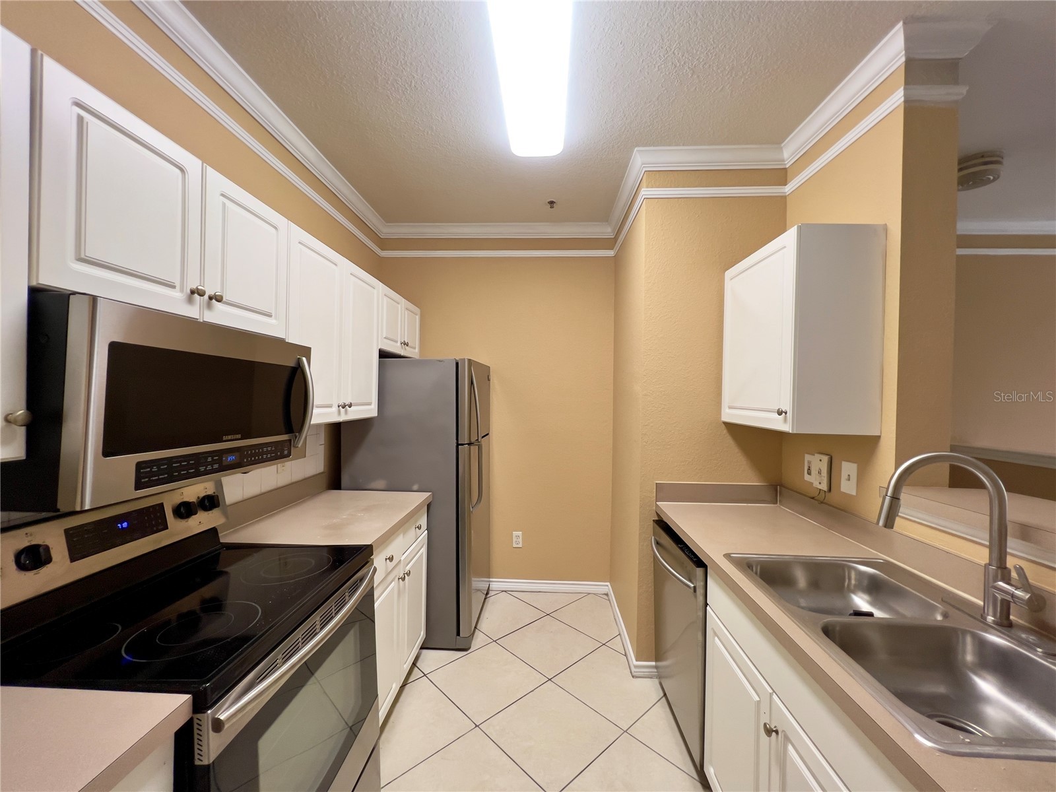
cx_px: 528
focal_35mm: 13
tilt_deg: -1.8
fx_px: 397
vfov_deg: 89.9
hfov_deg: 106.2
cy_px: 396
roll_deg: -1.1
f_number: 1.8
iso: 160
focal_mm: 1.57
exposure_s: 1/60
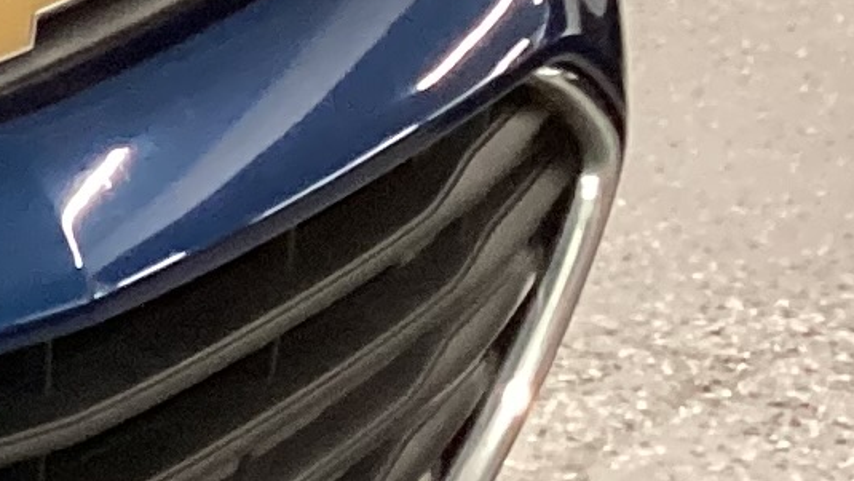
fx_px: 4665
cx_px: -1606
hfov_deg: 8.8
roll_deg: +1.6
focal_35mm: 206
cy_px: -217
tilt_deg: -23.0
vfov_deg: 5.8
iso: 250
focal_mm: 3.3
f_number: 2.4
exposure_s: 1/40
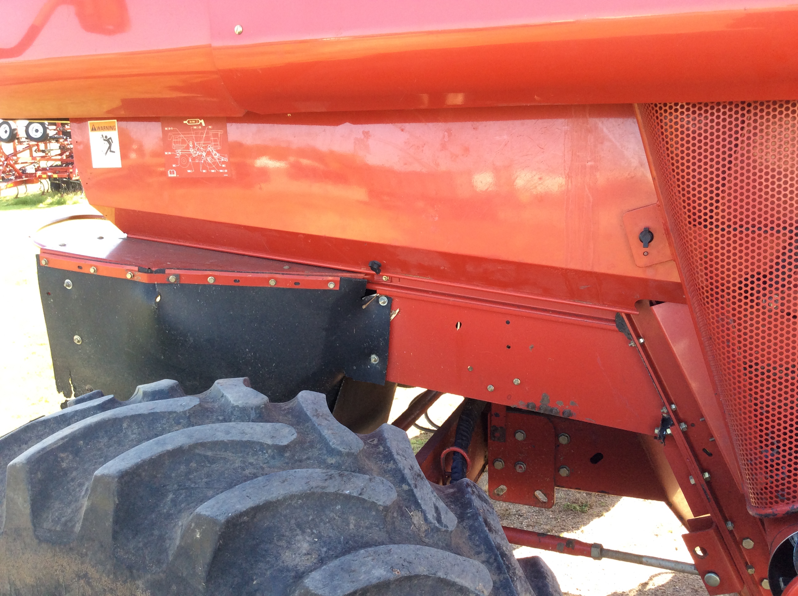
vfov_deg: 44.1
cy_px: 298
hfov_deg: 56.9
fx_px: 737
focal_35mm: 32
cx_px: 399
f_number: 2.4
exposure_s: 1/120
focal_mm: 3.3
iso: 50
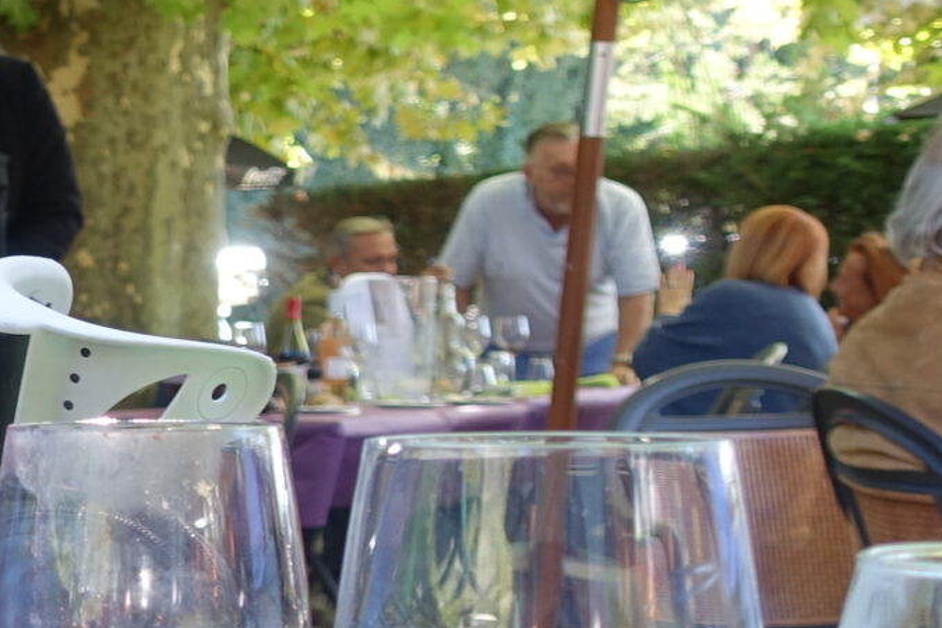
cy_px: 485
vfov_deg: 15.0
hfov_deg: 17.5
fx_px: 2381
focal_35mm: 91
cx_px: -828
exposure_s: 1/60
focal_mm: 8.8
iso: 125
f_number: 2.8
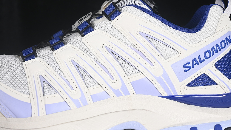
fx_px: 484
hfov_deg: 26.9
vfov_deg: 15.3
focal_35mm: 79
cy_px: 67
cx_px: 115
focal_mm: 50
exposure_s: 1/80
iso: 160
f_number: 7.1
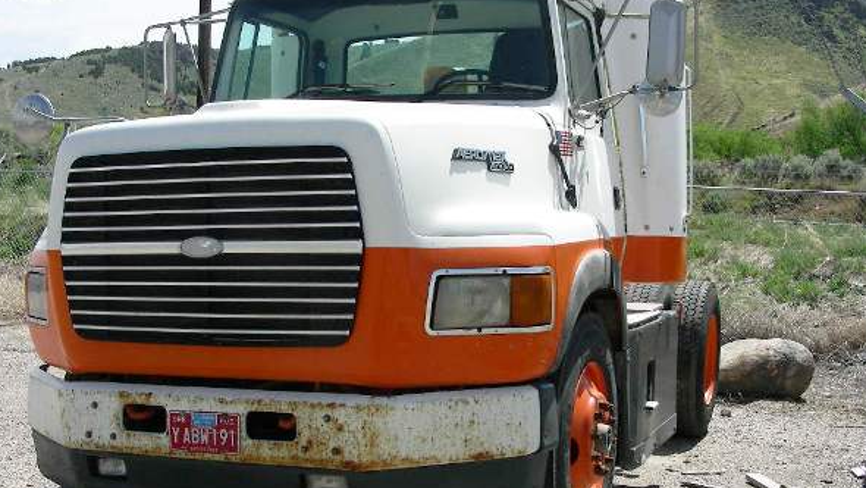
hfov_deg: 39.9
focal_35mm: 52
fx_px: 1194
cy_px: 272
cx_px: 439
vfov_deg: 23.1
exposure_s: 1/736
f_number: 4
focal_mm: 7.4
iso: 50
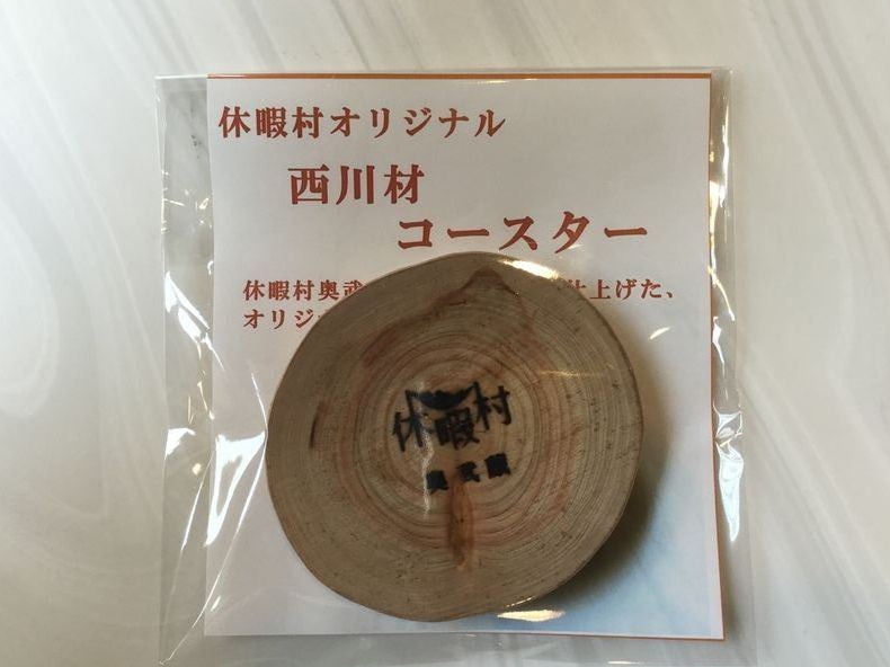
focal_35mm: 32
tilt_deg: -85.8
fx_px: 822
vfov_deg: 44.1
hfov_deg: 56.8
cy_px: 335
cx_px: 440
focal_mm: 3.3
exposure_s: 1/33
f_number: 2.4
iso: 32
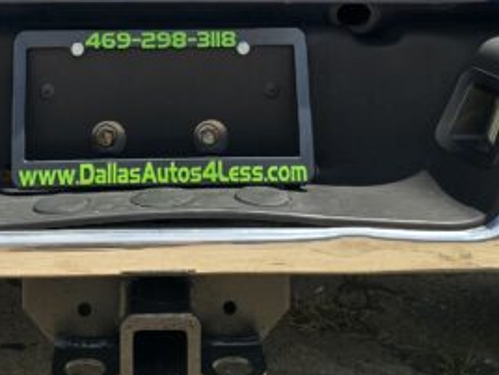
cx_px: 143
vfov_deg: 15.0
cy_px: -254
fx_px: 1269
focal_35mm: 88
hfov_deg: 22.1
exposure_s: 1/575
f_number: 1.7
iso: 12
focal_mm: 6.3
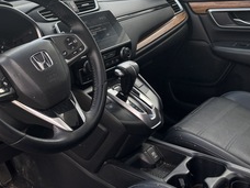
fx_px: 347
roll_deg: +3.4
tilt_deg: -12.5
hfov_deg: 37.3
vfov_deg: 29.7
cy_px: 45
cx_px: 29
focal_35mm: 48
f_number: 1.6
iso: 50
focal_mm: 5.96
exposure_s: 1/416
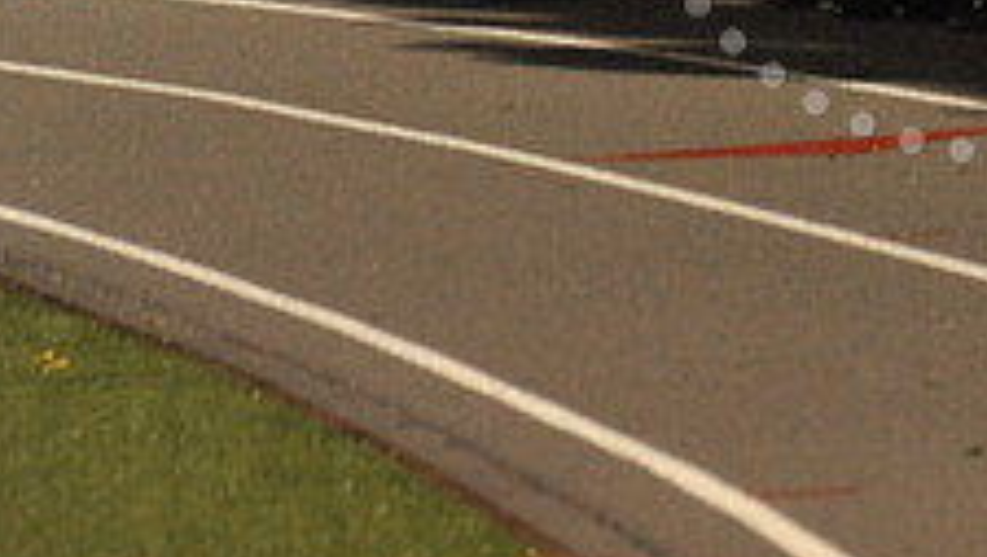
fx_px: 8487
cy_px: -259
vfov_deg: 3.7
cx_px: 1013
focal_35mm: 324
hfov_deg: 6.6
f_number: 4
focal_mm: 120
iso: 6400
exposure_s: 1/250
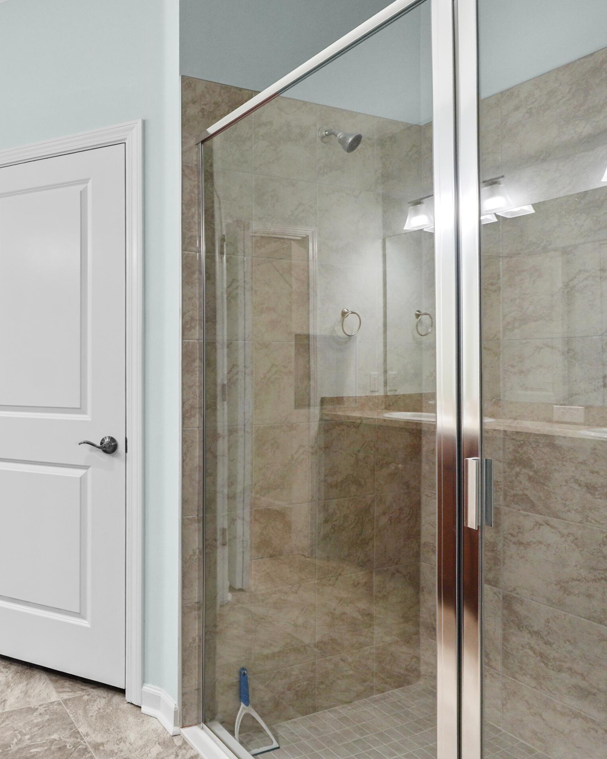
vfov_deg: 75.0
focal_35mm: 22
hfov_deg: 52.2
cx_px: 19
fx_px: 494
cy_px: 383
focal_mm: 10
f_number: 6.3
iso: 100
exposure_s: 1/20
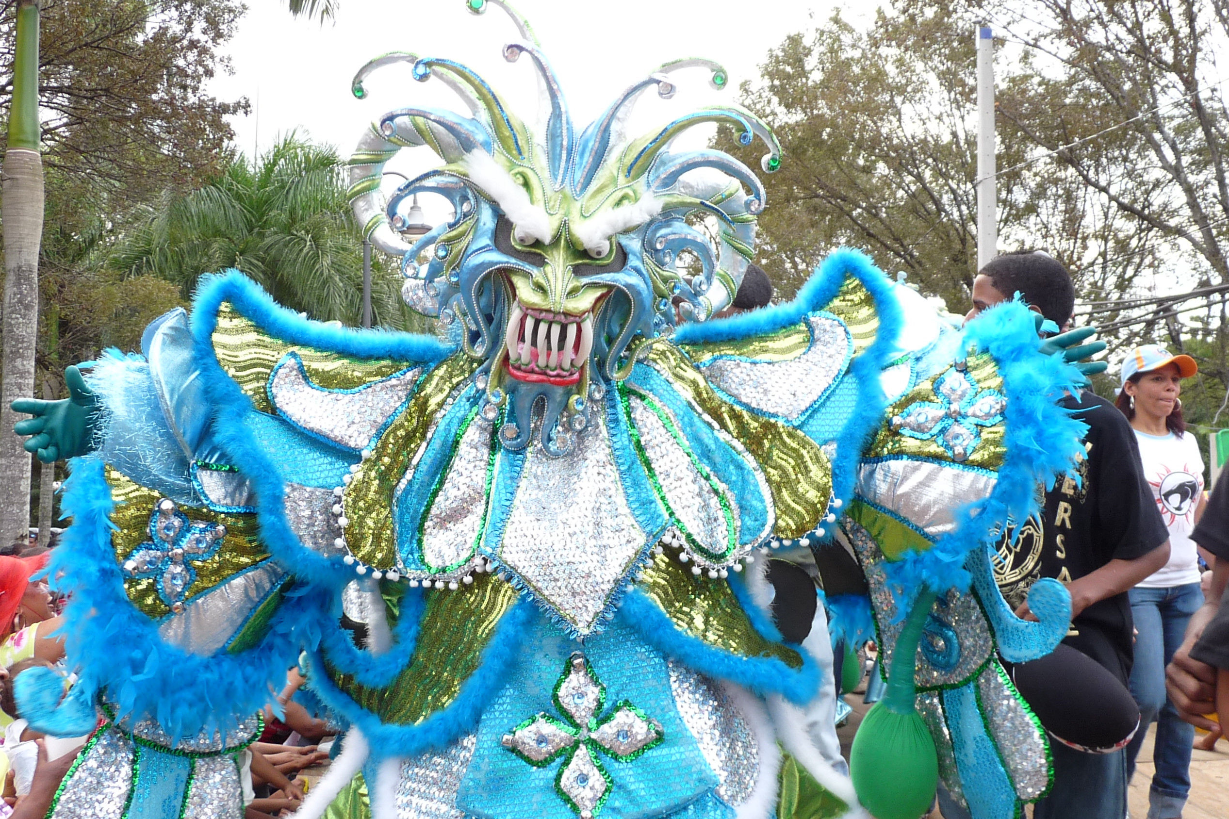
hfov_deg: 47.4
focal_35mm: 41
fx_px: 1399
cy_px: 450
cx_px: 621
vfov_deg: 32.6
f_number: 2.8
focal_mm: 4.8
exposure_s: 1/60
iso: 100
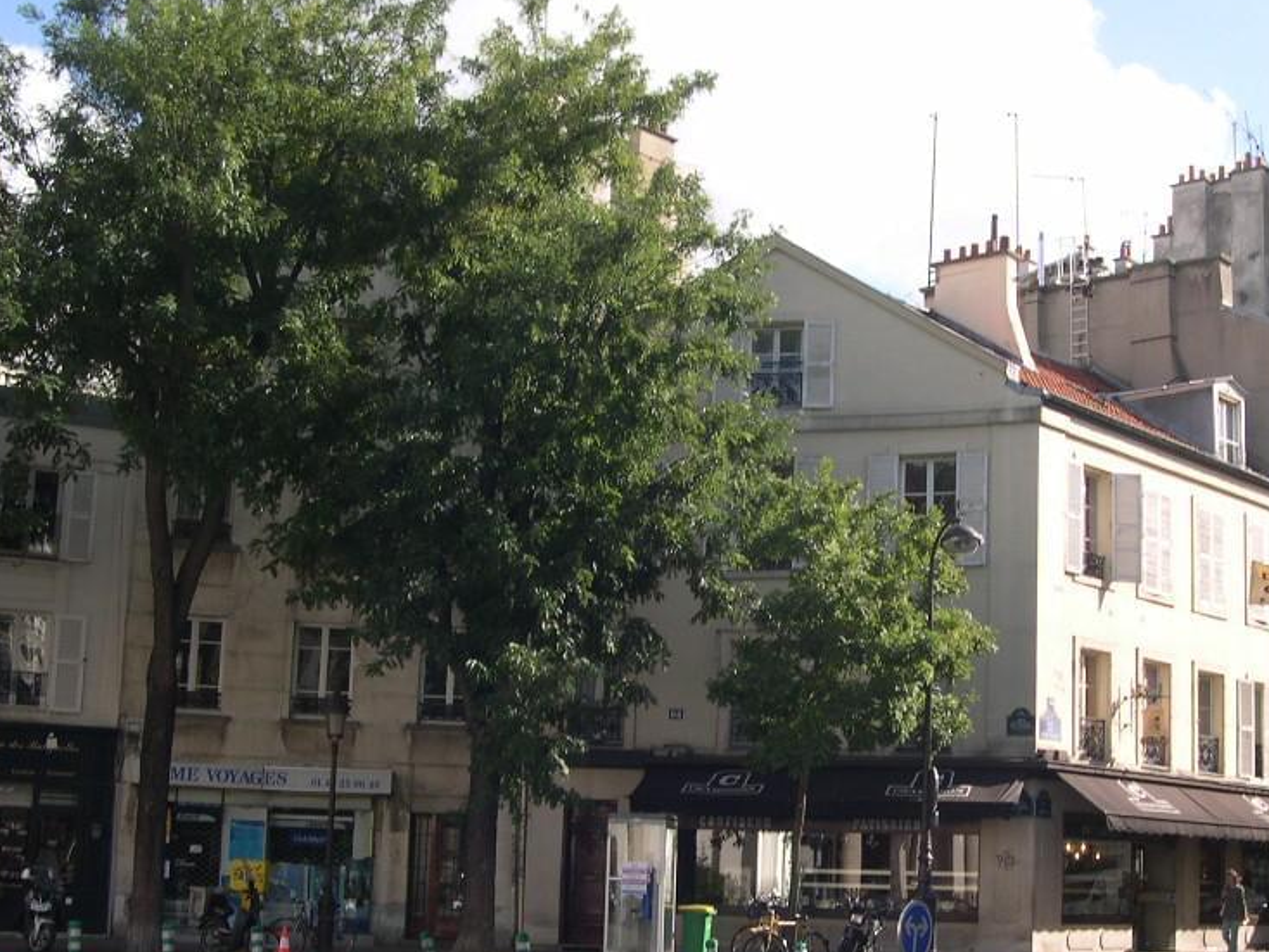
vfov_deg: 27.5
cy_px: 581
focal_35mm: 53
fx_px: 1944
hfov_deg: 36.0
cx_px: 761
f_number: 7.6
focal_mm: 8
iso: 100
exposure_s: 1/99.9
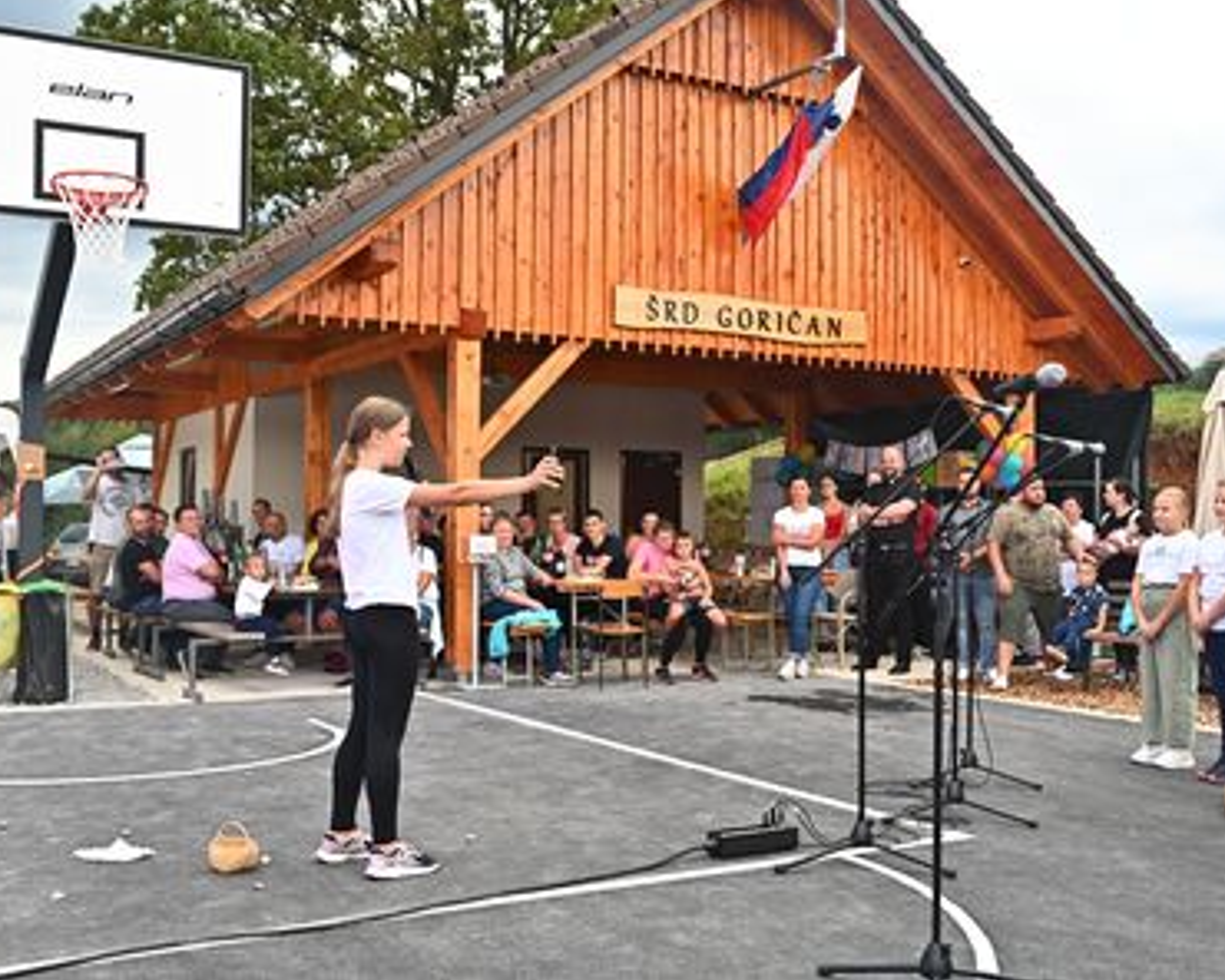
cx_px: 646
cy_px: 487
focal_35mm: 40
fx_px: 1450
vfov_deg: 37.3
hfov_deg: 45.8
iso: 1600
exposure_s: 1/500
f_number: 4.5
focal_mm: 35
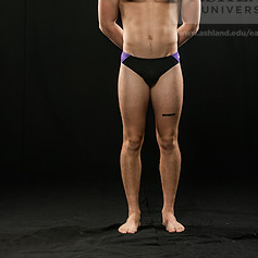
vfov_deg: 15.3
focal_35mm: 113
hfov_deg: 15.4
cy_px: 45
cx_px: 152
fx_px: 953
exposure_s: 1/250
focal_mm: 70
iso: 320
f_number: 5.6
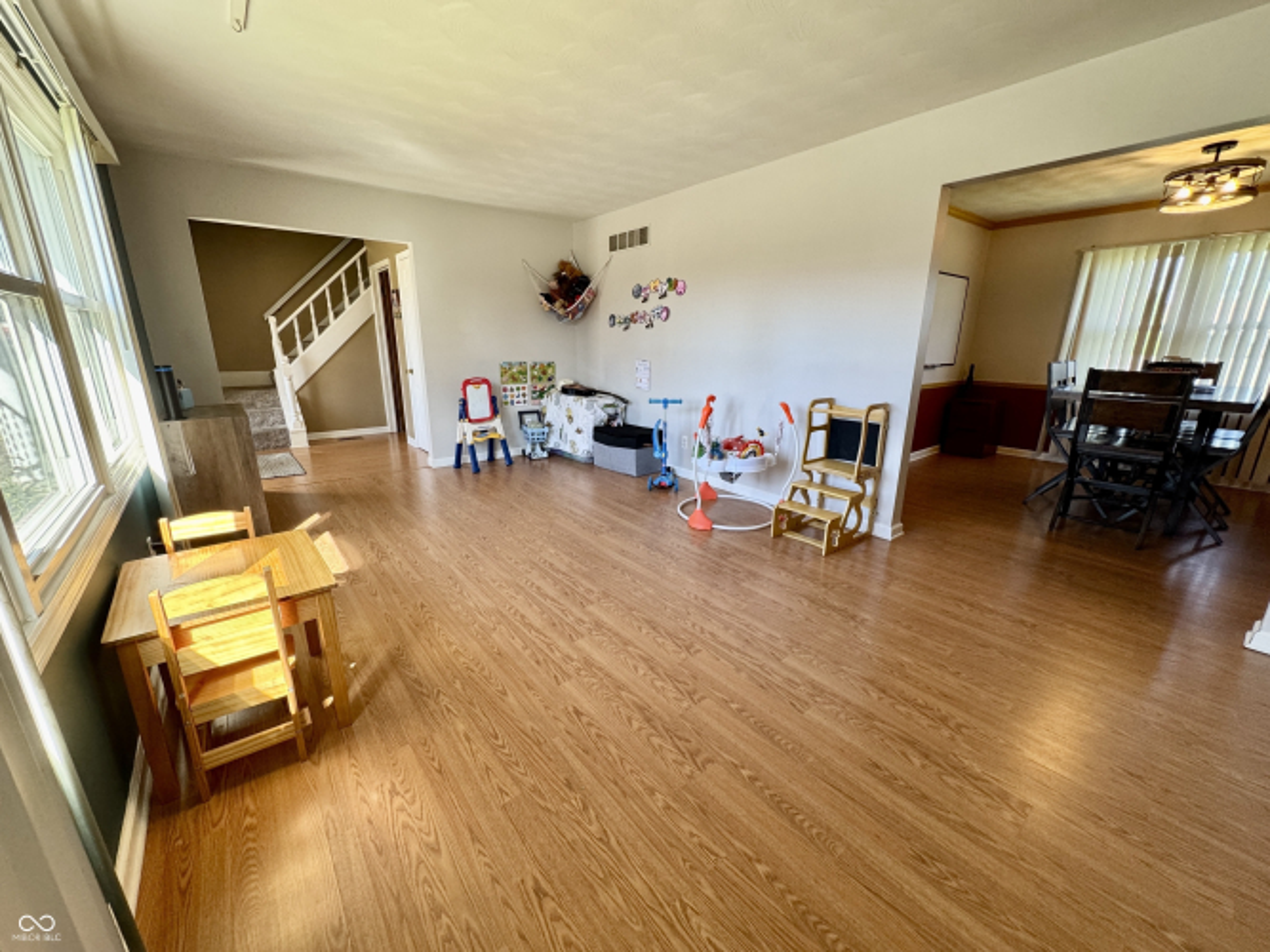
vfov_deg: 85.7
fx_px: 514
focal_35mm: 14
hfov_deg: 102.1
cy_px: 476
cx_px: 635
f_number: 2.2
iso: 160
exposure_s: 1/120
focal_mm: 2.22
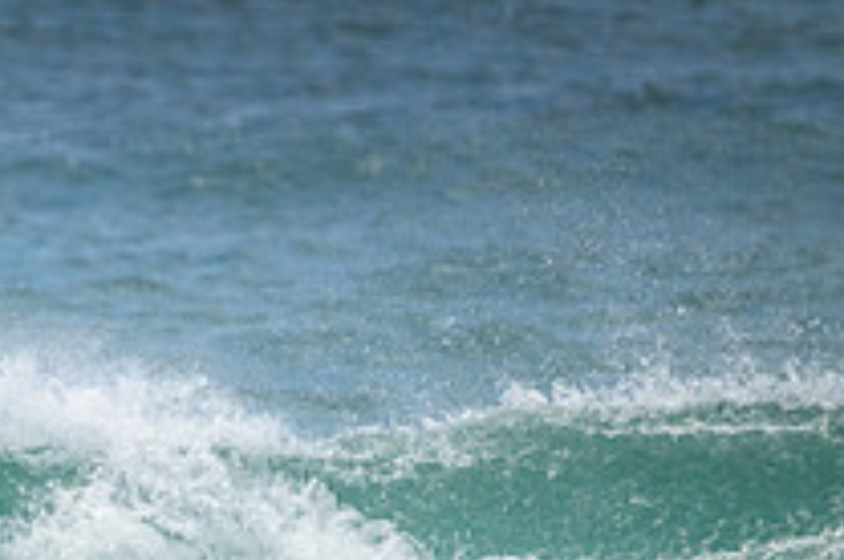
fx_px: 52340
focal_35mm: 2236
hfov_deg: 0.9
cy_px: 712
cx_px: -308
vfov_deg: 0.6
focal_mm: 800
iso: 1600
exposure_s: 1/3200
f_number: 11
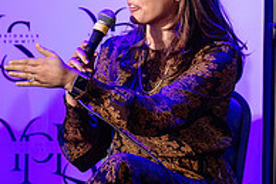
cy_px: 122
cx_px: 178
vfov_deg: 2.3
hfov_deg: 3.5
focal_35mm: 587
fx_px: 4496
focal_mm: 170
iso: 1600
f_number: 2.8
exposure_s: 1/160
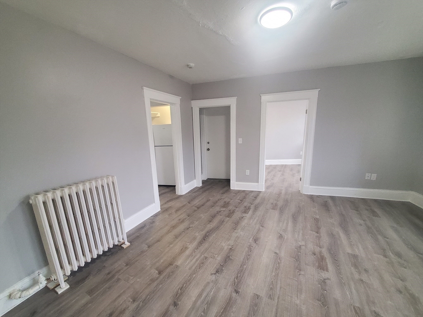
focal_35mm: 13
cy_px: 158
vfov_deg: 89.9
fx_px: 159
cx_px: 212
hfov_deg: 106.2
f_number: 2.2
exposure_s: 1/60
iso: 500
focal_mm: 1.8
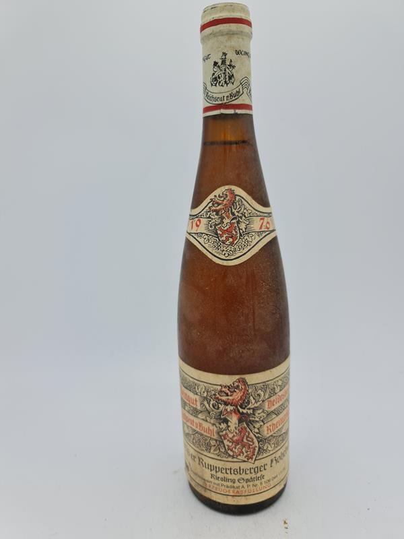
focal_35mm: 25
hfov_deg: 54.9
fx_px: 389
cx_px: 202
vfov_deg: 69.4
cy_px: 270
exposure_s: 1/370
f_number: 1.8
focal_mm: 7
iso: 50
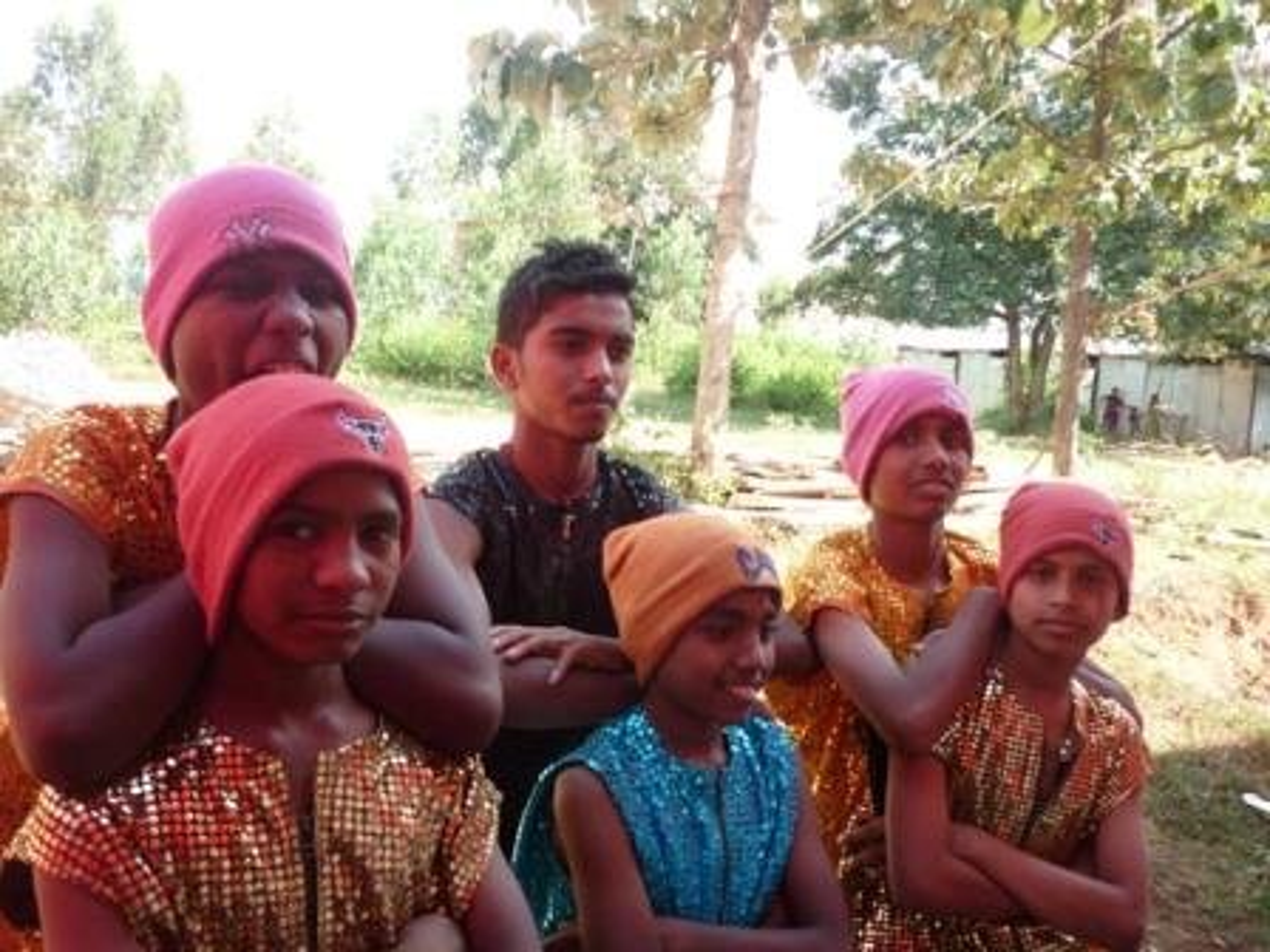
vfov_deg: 42.9
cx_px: 635
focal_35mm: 33
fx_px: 1211
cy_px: 476
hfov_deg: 55.4
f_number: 2.8
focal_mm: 5.5
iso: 80
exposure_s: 1/125
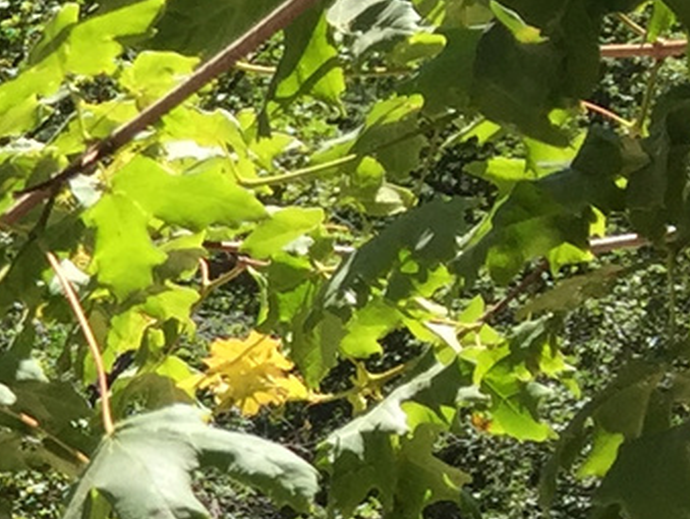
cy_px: 643
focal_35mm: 175
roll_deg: +2.4
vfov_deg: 8.4
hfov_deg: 9.5
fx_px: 3492
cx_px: -1156
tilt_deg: +5.7
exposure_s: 1/807
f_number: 2.2
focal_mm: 4.15
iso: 32
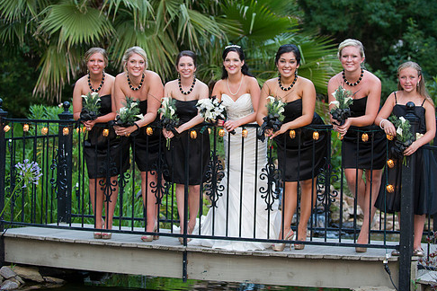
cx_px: 240
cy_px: 129
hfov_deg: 21.9
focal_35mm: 93
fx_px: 1129
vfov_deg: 14.7
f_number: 2.8
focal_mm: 78
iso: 1250
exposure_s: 1/80
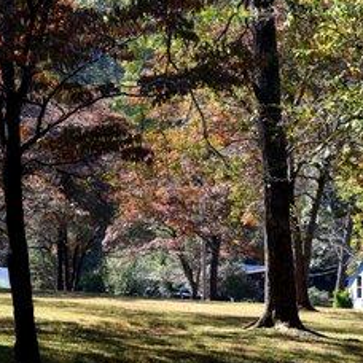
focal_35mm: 148
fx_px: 1755
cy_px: 220
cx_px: 314
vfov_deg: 11.8
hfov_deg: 11.7
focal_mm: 55
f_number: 8
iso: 360
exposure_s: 1/250
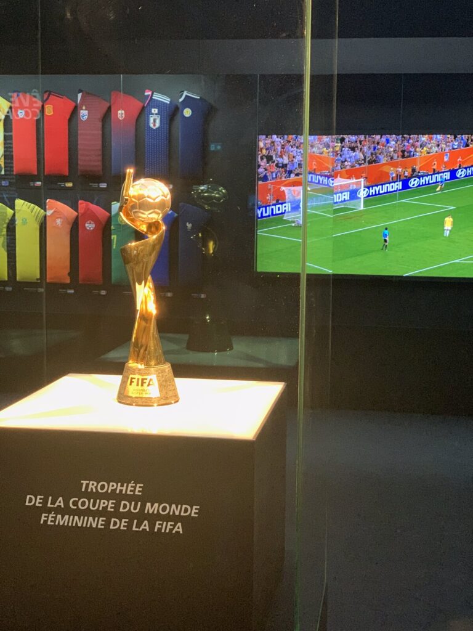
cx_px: 236
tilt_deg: -6.3
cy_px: 316
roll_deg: -1.4
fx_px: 947
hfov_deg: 28.0
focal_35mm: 52
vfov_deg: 36.8
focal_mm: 6
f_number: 2.4
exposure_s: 1/25
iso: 400
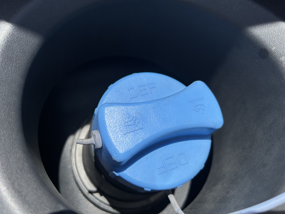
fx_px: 214
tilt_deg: -42.0
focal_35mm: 26
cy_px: 107
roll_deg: -7.6
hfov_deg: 67.3
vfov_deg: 53.1
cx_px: 142
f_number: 1.5
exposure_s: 1/3831
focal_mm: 5.7
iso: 50
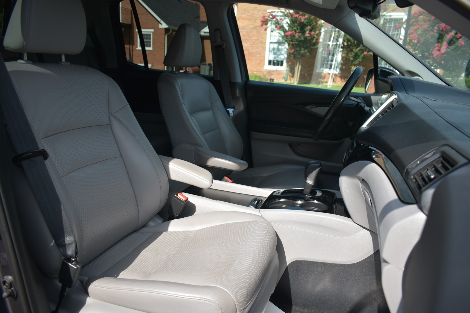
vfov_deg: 47.9
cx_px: 235
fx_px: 353
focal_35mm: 27
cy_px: 156
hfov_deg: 67.4
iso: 100
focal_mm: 18
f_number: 3.5
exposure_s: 1/400
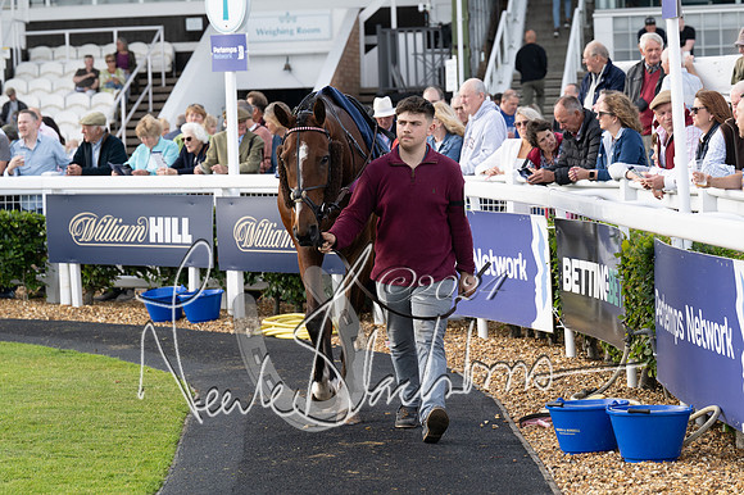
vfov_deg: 11.1
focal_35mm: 123
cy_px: 248
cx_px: 372
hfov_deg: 16.7
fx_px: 2540
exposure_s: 1/800
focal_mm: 82
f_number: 4
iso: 400
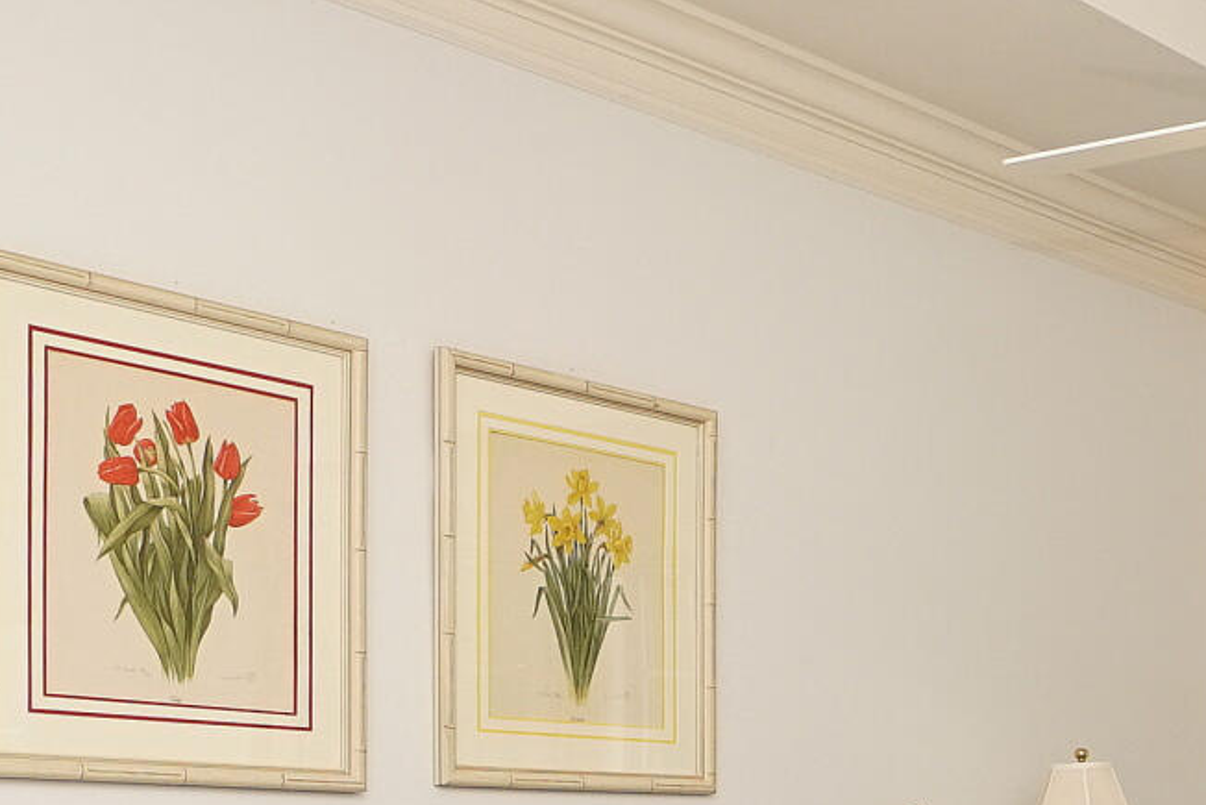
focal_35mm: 69
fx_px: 2312
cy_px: 947
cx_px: 1546
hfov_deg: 25.4
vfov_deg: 18.8
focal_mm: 10
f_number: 4
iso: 200
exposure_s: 1/60
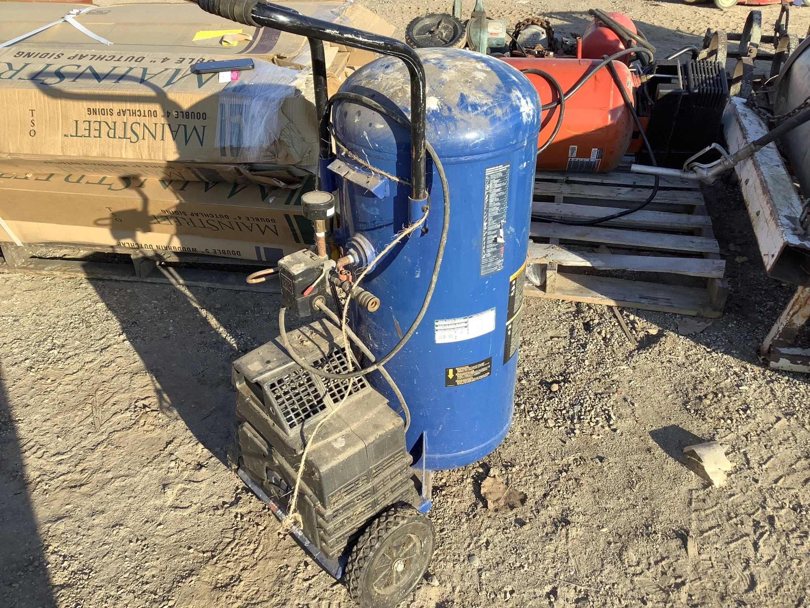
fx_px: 725
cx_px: 405
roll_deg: +1.1
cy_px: 304
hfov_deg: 58.4
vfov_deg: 45.4
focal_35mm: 31
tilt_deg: -32.3
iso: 25
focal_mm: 3.3
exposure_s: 1/503
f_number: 2.4
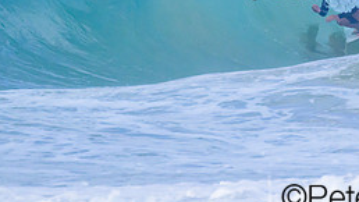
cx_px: 390
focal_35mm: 1886
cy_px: -34
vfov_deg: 0.6
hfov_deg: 1.1
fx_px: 17950
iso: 2000
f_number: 11
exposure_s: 1/2000
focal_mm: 800
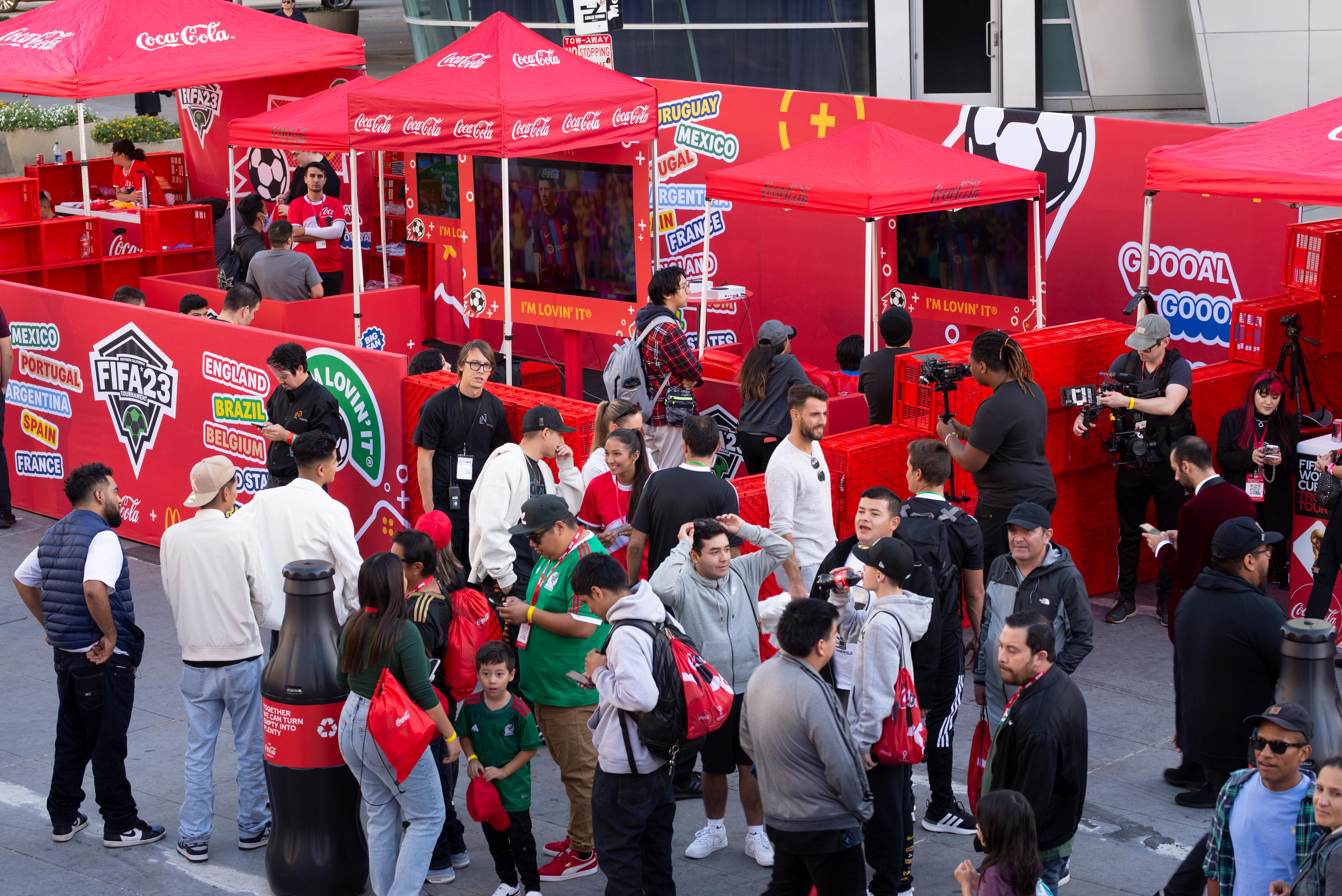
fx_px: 3170
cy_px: 448
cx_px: 671
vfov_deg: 16.1
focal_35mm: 85
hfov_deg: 23.9
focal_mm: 85
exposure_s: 1/125
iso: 400
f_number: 5.6
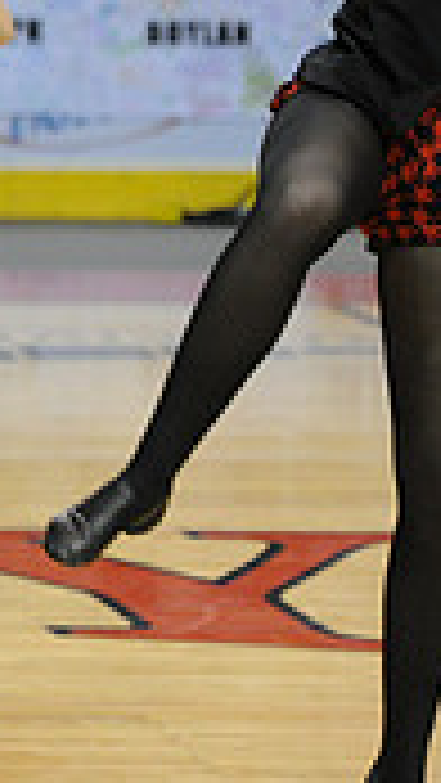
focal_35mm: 331
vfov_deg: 6.5
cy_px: 256
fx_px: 6874
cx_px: -729
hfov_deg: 3.6
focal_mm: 95
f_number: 3.2
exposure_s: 1/640
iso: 5000
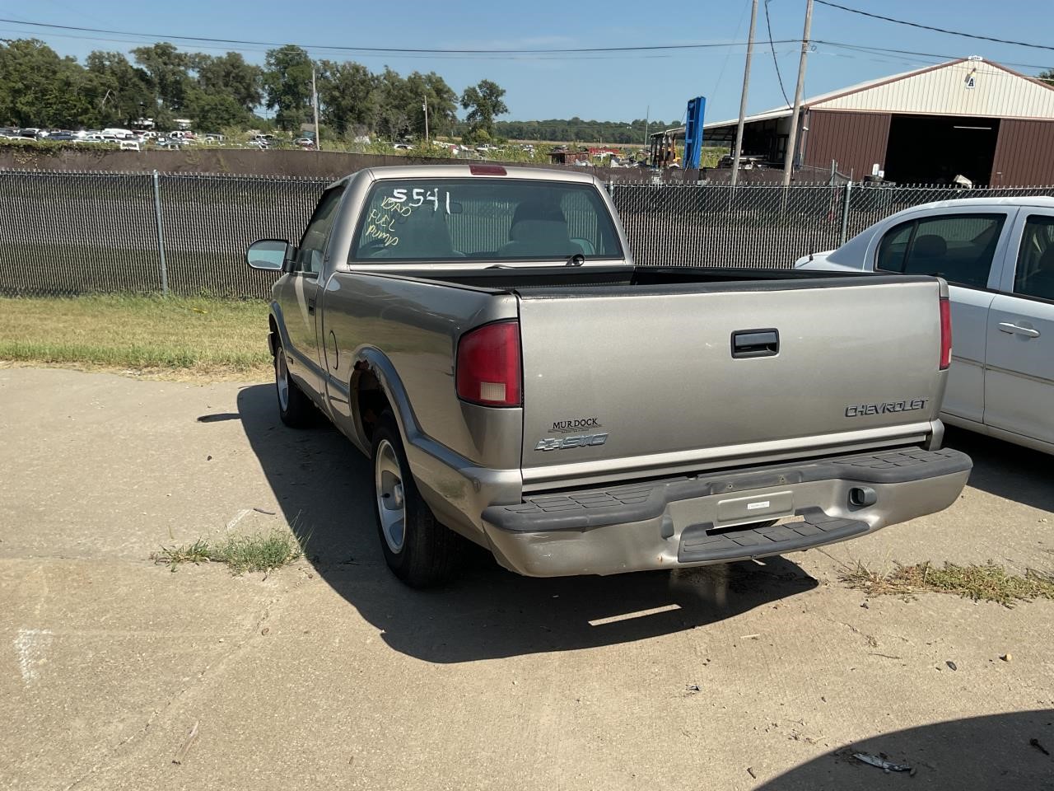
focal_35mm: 29
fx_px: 883
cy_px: 396
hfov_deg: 61.7
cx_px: 527
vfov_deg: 48.2
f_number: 1.8
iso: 16
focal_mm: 3
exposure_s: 1/1912
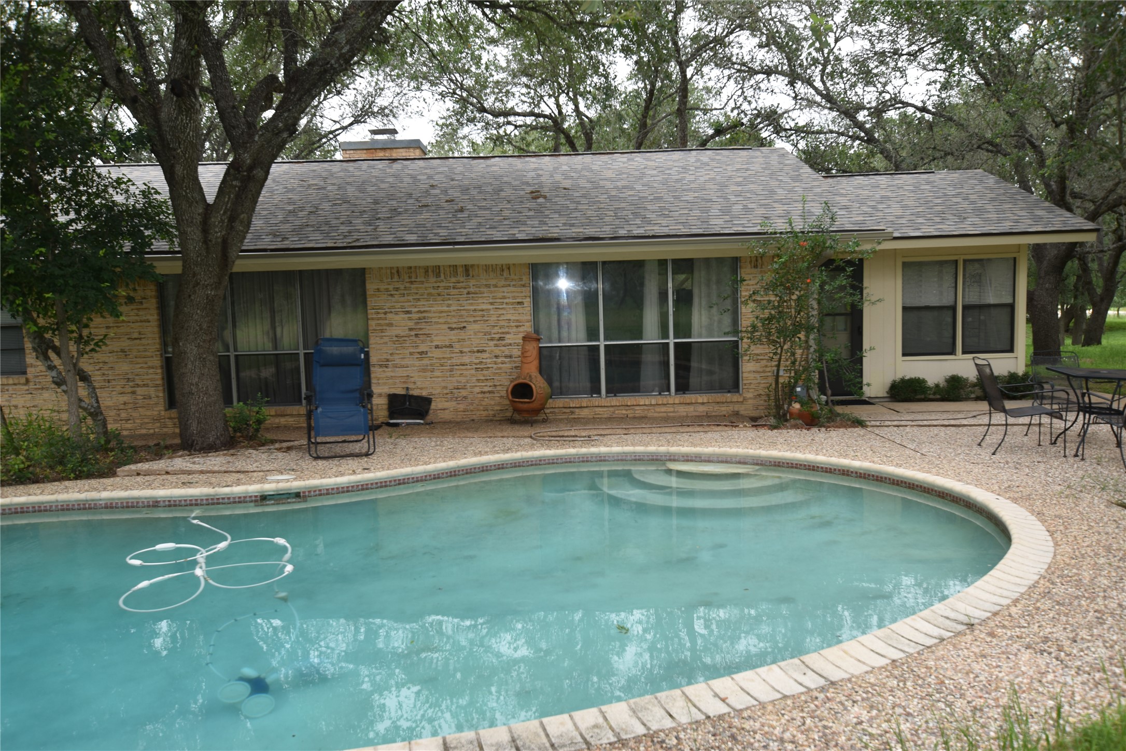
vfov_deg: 47.9
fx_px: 844
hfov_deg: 67.4
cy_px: 376
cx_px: 563
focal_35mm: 27
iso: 100
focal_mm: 18
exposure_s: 1/160
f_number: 6.3
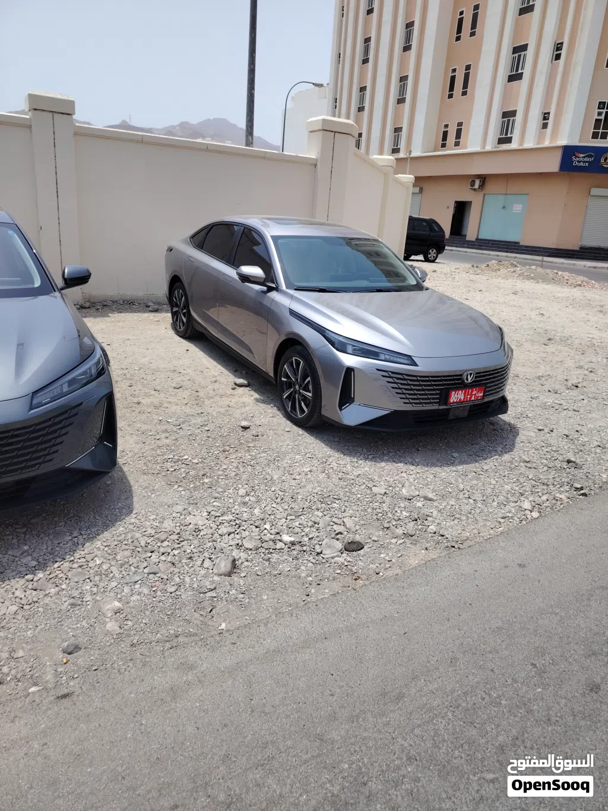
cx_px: 304
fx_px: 562
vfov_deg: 71.6
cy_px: 406
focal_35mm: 24
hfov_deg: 56.8
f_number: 1.75
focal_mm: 5.25
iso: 100
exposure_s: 1/964
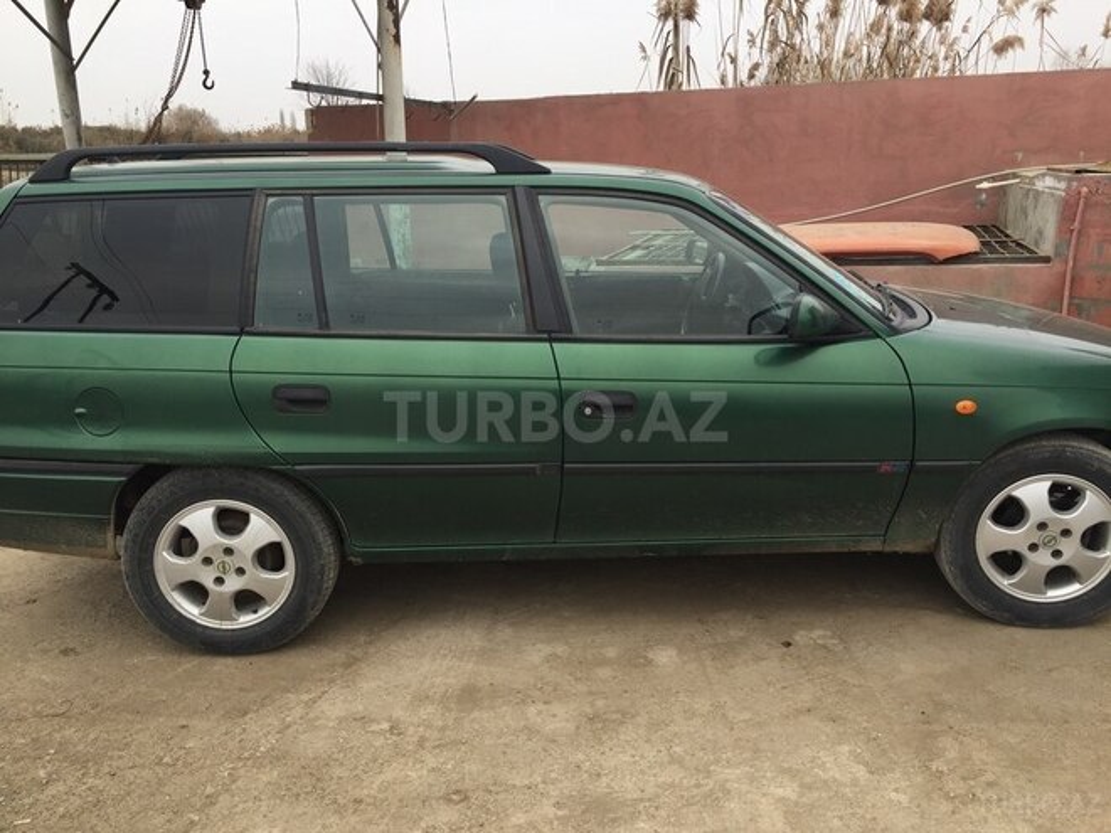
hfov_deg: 61.7
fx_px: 931
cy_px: 416
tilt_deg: -15.0
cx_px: 556
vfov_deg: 48.2
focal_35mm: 29
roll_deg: +3.2
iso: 32
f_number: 2.2
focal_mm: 4.15
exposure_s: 1/280
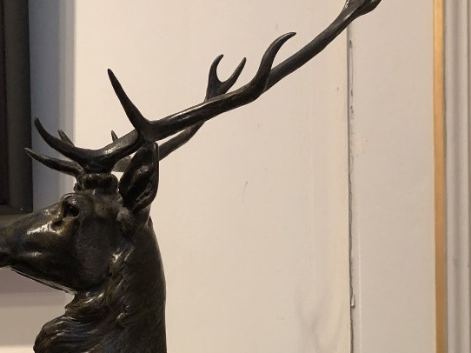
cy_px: 415
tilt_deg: -2.0
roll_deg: +1.0
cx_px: 262
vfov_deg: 22.0
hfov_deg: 31.2
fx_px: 843
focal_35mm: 62
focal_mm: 4
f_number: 1.8
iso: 80
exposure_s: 1/17
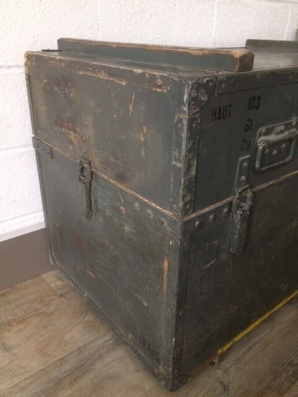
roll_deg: -0.6
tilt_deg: -28.4
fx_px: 333
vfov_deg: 61.7
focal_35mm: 29
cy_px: 198
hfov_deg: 48.2
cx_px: 149
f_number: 2.2
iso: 400
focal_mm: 4.15
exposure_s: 1/33
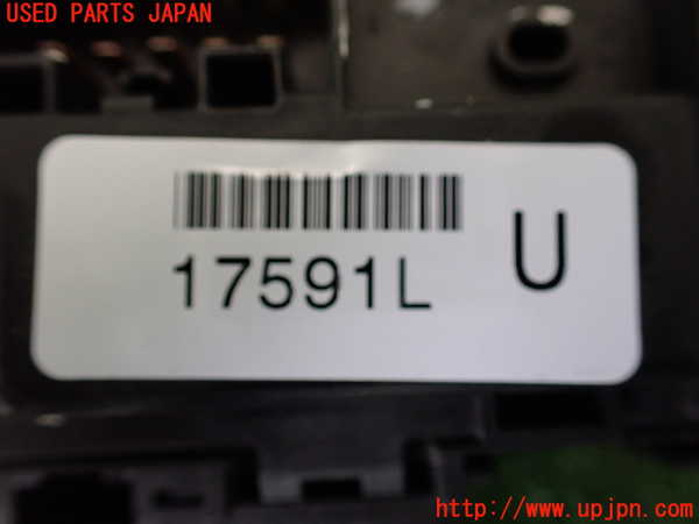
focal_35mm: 30
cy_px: 262
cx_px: 350
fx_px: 606
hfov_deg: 60.0
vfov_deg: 46.8
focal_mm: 5.4
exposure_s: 1/125
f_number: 2.3
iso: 500
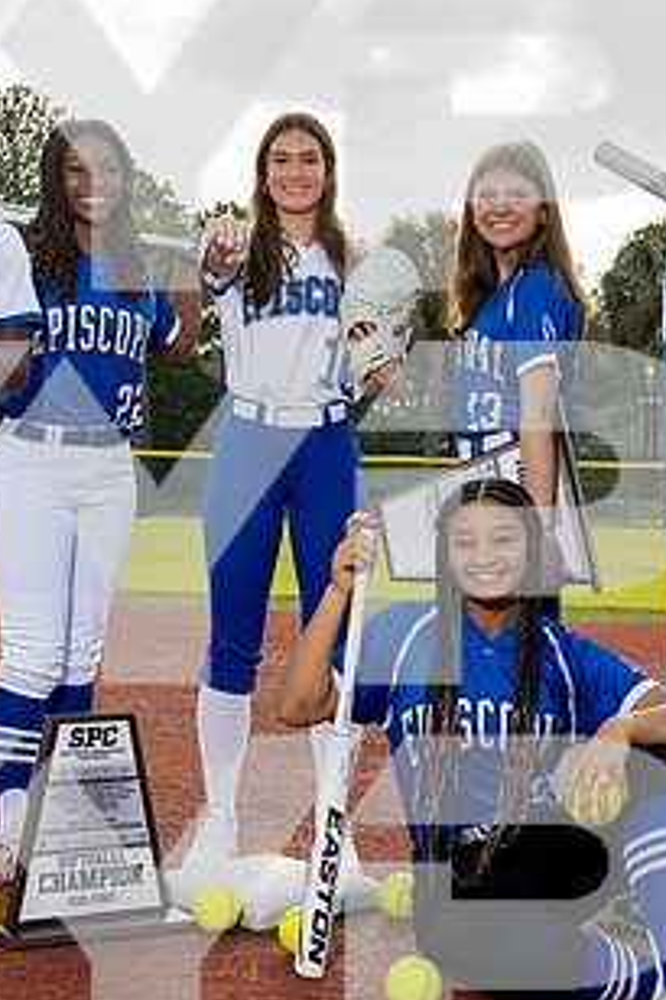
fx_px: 1833
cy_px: 515
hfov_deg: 20.6
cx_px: 292
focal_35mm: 66
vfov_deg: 30.5
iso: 80
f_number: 6.3
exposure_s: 1/250
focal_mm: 35
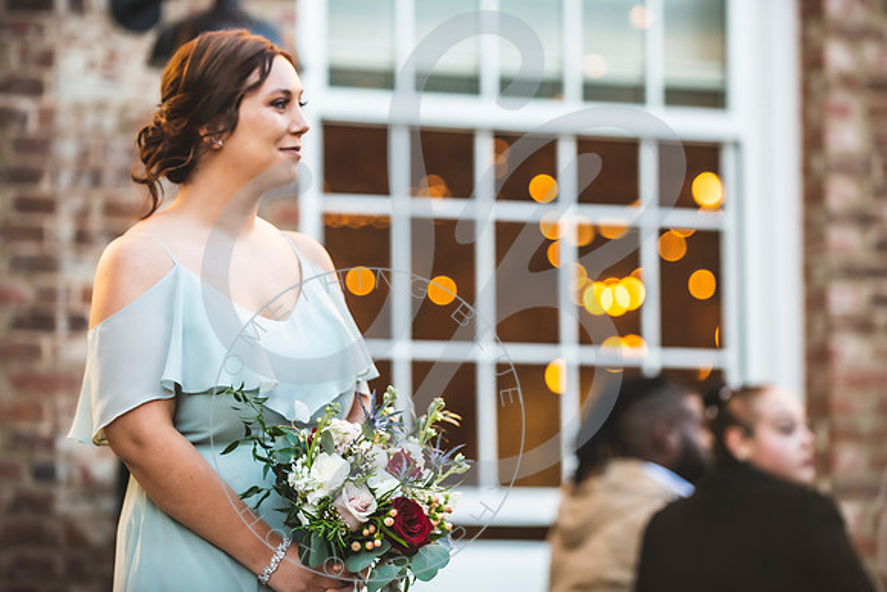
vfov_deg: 9.3
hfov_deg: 13.8
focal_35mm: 148
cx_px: 444
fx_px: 3656
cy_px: 296
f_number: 2.8
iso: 640
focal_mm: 135
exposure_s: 1/640
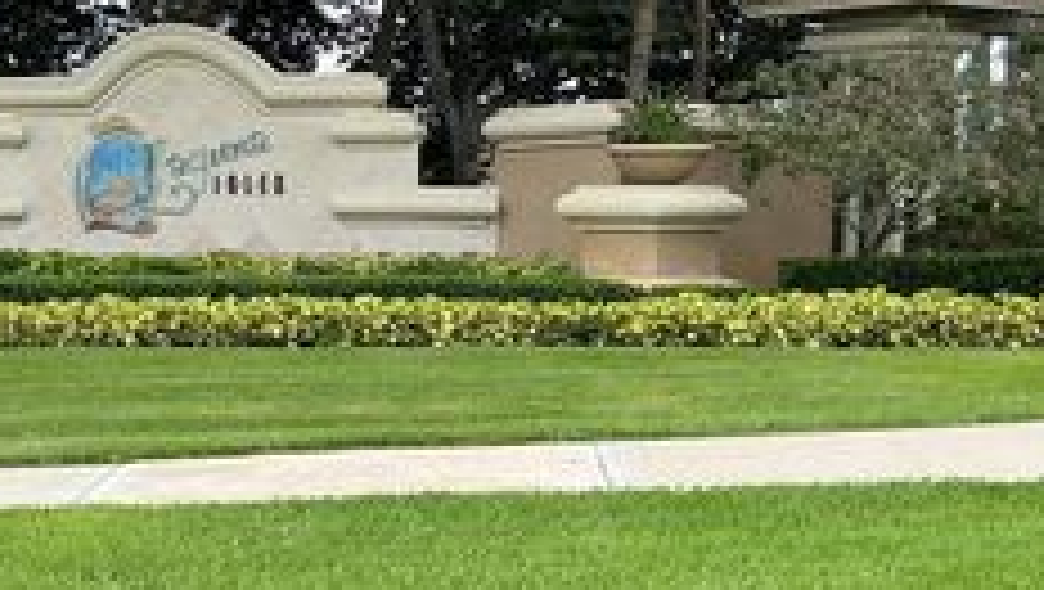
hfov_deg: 30.5
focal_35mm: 68
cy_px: 300
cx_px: 284
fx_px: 1884
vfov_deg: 17.8
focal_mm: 3
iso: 25
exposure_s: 1/1035
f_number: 1.8
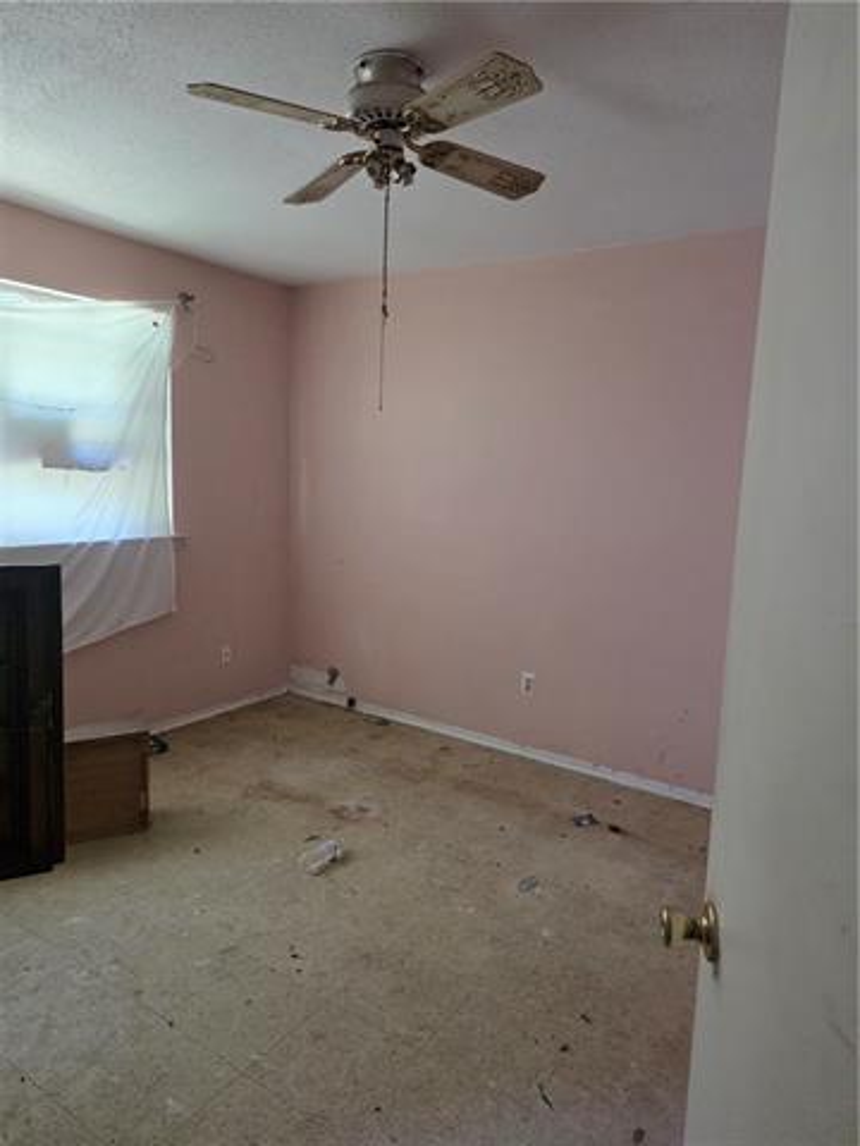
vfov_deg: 73.9
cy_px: 573
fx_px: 762
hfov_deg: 58.9
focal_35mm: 23
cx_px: 430
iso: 640
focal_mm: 6.3
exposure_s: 1/120
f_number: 1.7
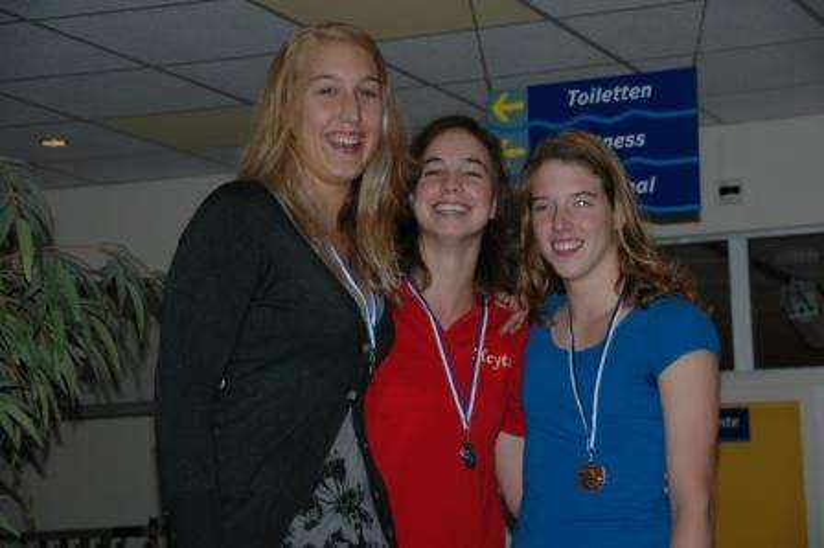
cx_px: 412
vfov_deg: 14.7
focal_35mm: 93
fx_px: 2127
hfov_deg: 21.9
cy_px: 274
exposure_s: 1/60
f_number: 5
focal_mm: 62
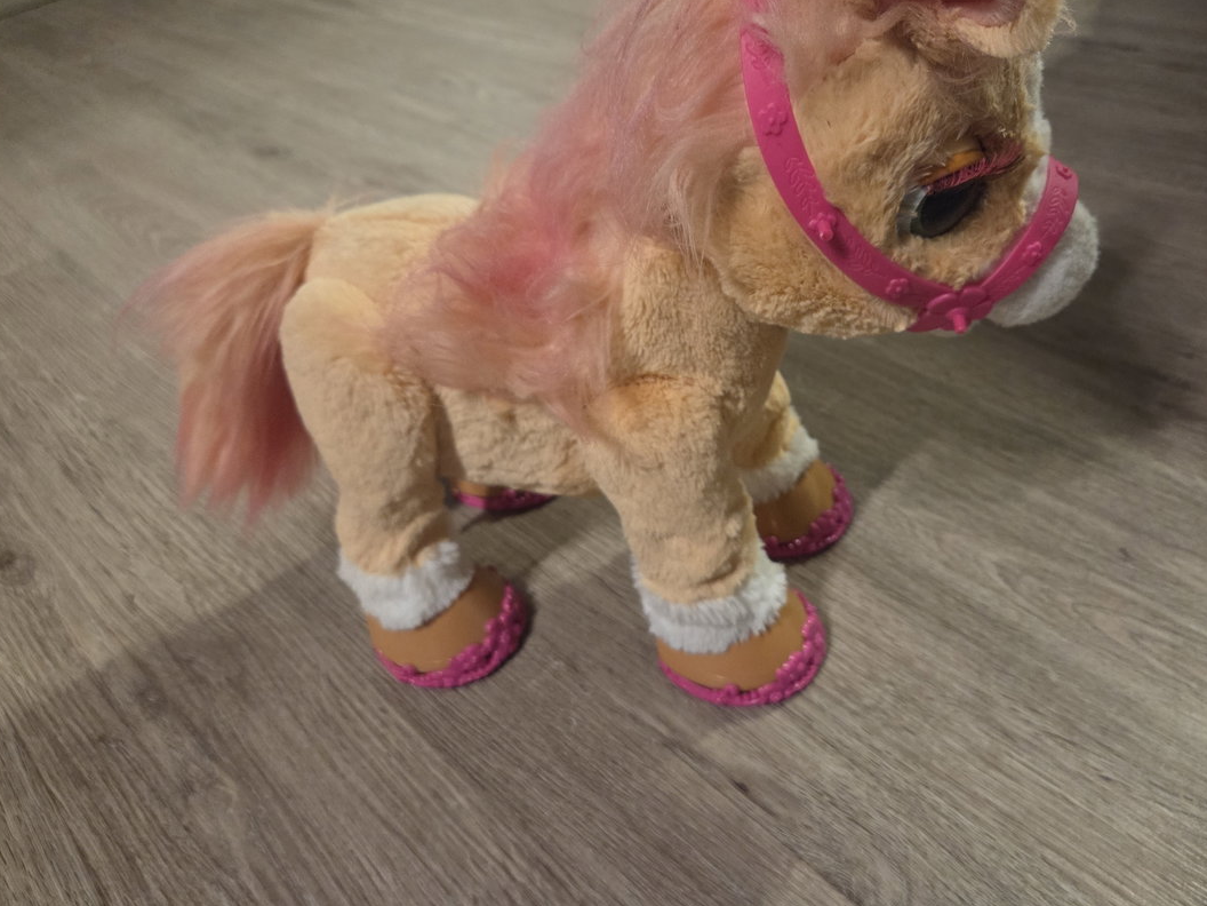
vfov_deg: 51.3
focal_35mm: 27
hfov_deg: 65.0
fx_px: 941
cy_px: 406
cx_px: 694
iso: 1600
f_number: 1.8
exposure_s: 1/100
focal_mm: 5.4
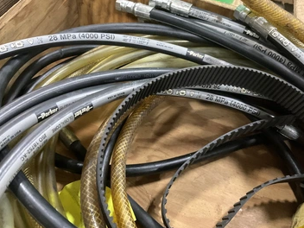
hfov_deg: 55.3
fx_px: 290
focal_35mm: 33
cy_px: 114
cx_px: 156
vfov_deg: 42.9
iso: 500
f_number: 1.8
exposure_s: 1/30
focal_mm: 3
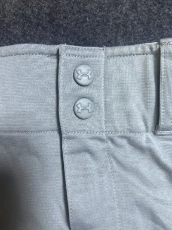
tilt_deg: -49.6
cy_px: 115
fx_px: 172
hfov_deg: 53.1
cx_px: 86
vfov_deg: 67.3
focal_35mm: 26
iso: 100
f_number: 1.5
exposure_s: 1/50
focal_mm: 5.7
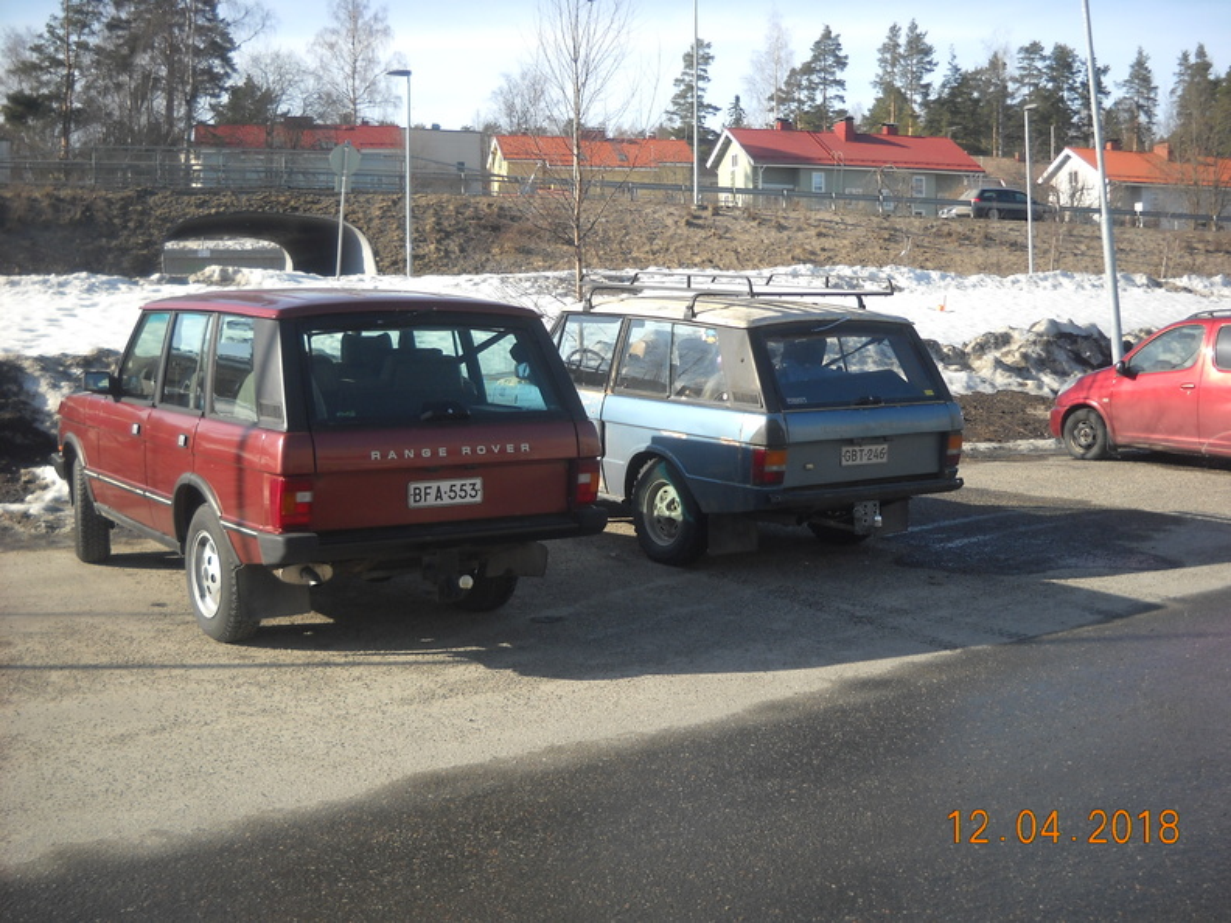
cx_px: 616
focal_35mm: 41
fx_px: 1458
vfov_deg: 35.1
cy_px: 462
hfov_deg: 45.8
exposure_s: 1/141
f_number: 5.5
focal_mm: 6.72
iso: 64
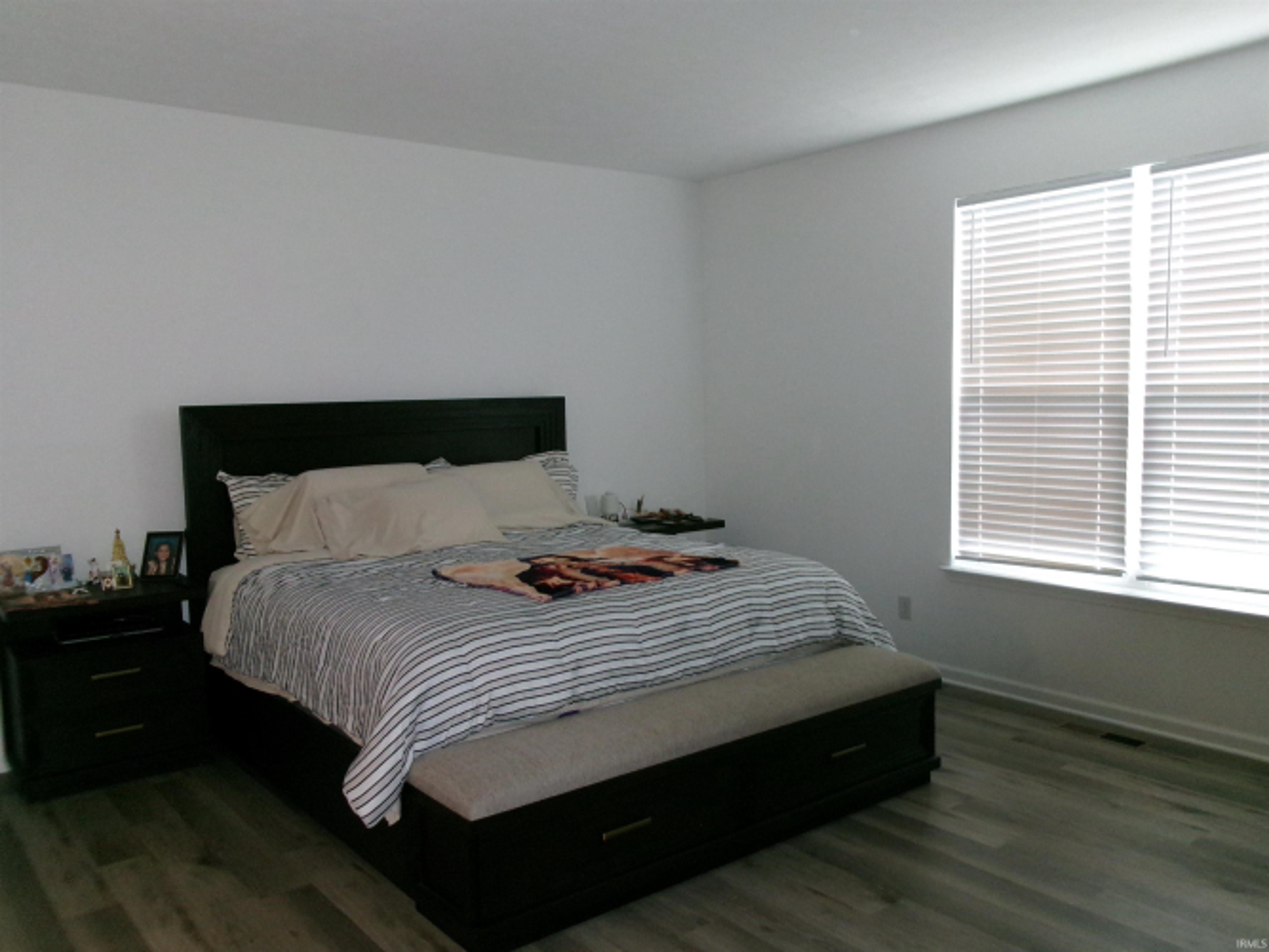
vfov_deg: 49.7
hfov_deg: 63.5
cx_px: 634
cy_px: 476
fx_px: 1026
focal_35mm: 28
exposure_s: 1/34
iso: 467
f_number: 3.9
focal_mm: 5.1
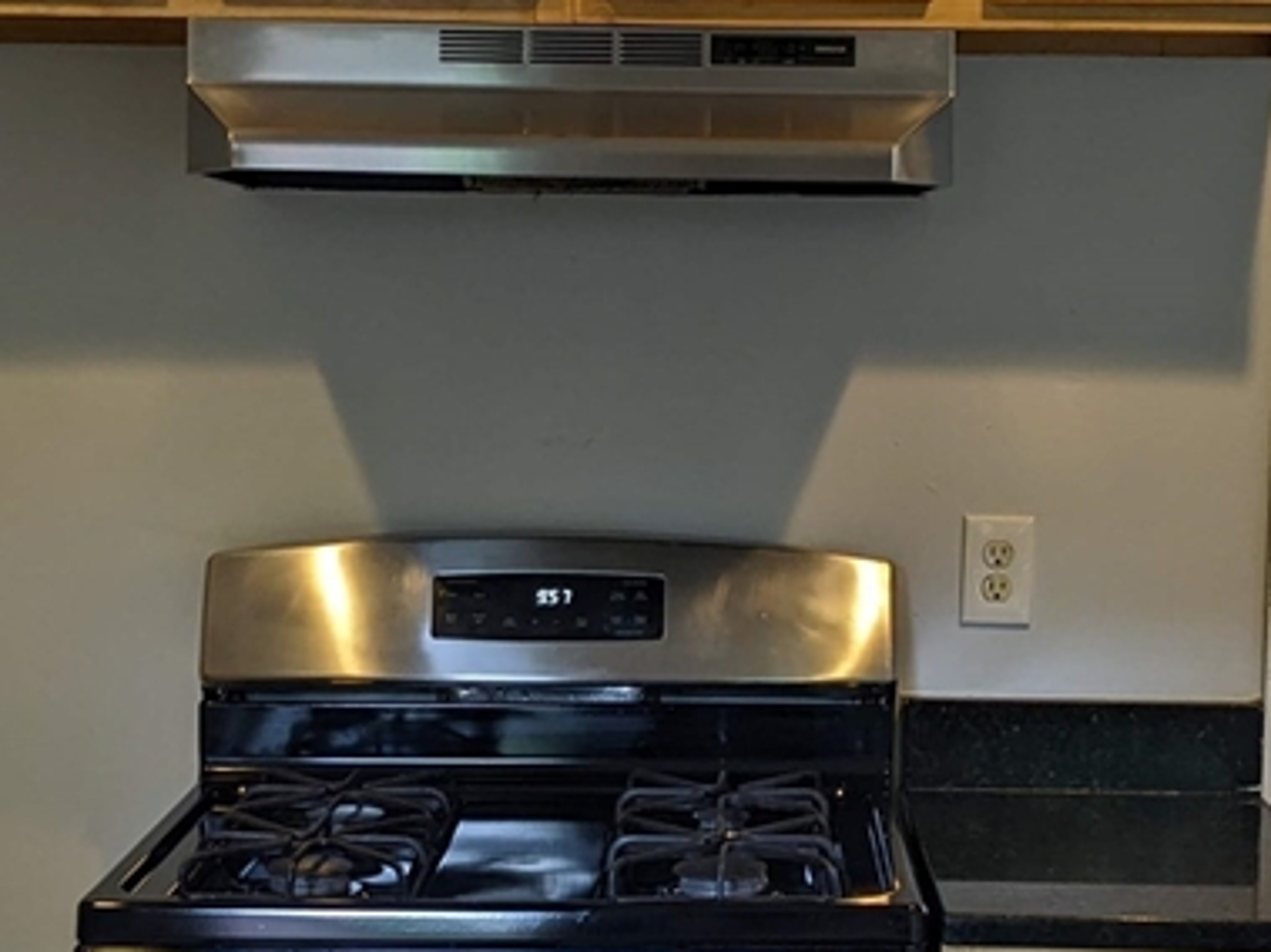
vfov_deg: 20.1
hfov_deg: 26.7
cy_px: 573
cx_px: 698
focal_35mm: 73
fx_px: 2680
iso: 60
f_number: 1.73
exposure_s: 1/40
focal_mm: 4.38
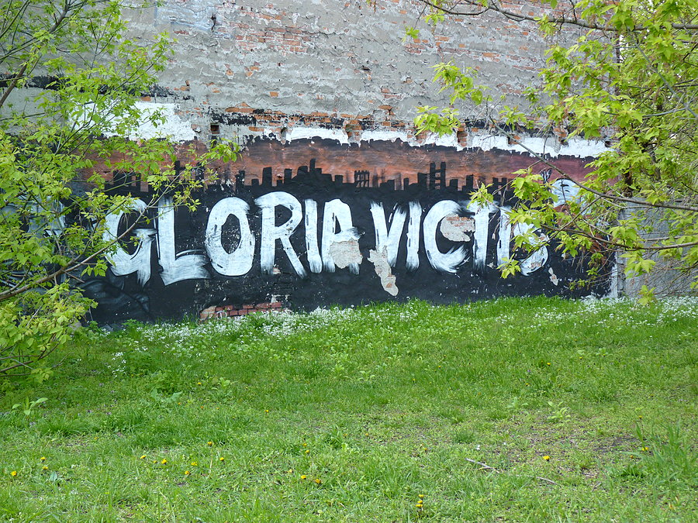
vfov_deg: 29.7
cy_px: 262
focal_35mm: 49
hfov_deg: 38.9
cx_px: 349
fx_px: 988
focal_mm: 8.7
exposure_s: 1/30
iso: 80
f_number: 3.2
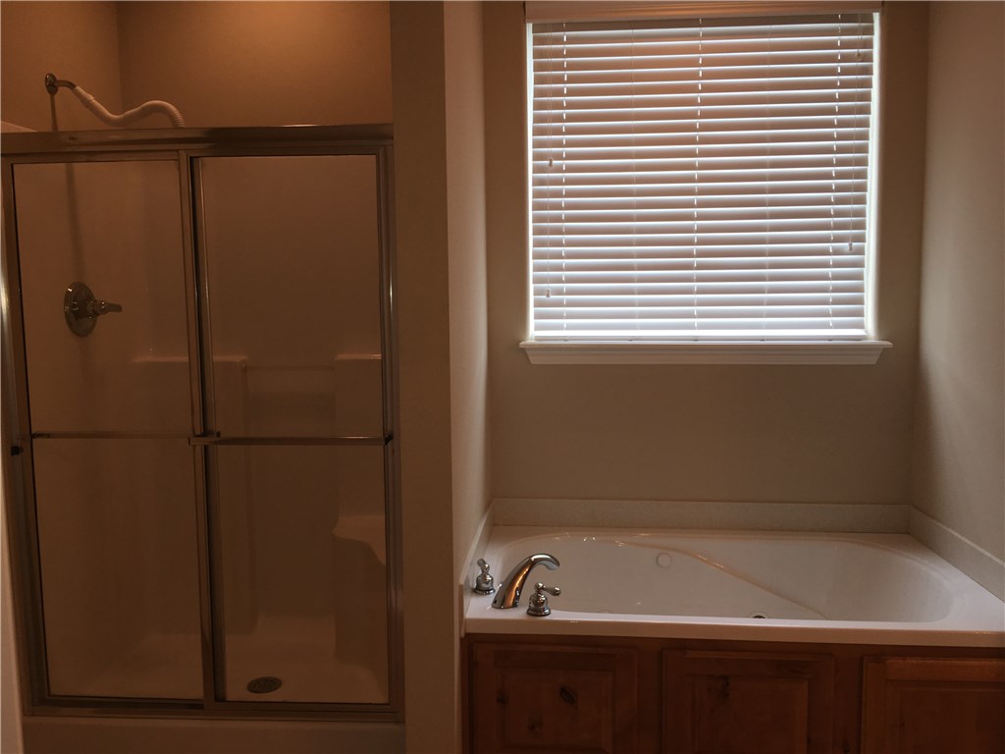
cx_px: 502
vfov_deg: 48.2
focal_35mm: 29
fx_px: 842
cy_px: 377
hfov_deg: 61.7
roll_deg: +0.7
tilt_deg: -6.2
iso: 25
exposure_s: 1/47
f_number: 2.2
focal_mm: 4.15
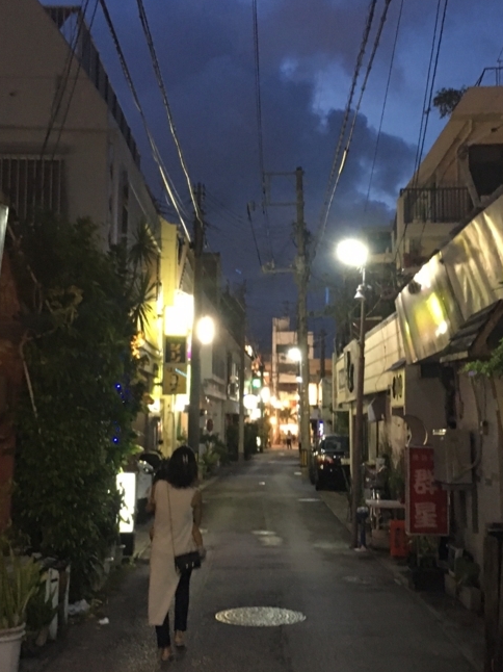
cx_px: 259
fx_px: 892
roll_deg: -0.9
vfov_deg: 41.2
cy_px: 315
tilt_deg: +7.4
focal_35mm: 46
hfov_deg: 31.5
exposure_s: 1/15
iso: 400
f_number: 2.2
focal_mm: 4.15
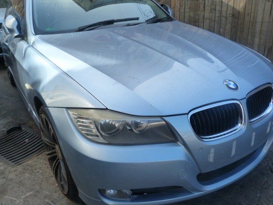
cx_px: 133
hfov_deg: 60.0
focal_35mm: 30
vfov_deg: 46.8
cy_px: 97
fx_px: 237
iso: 125
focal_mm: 4.5
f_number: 4
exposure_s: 1/160
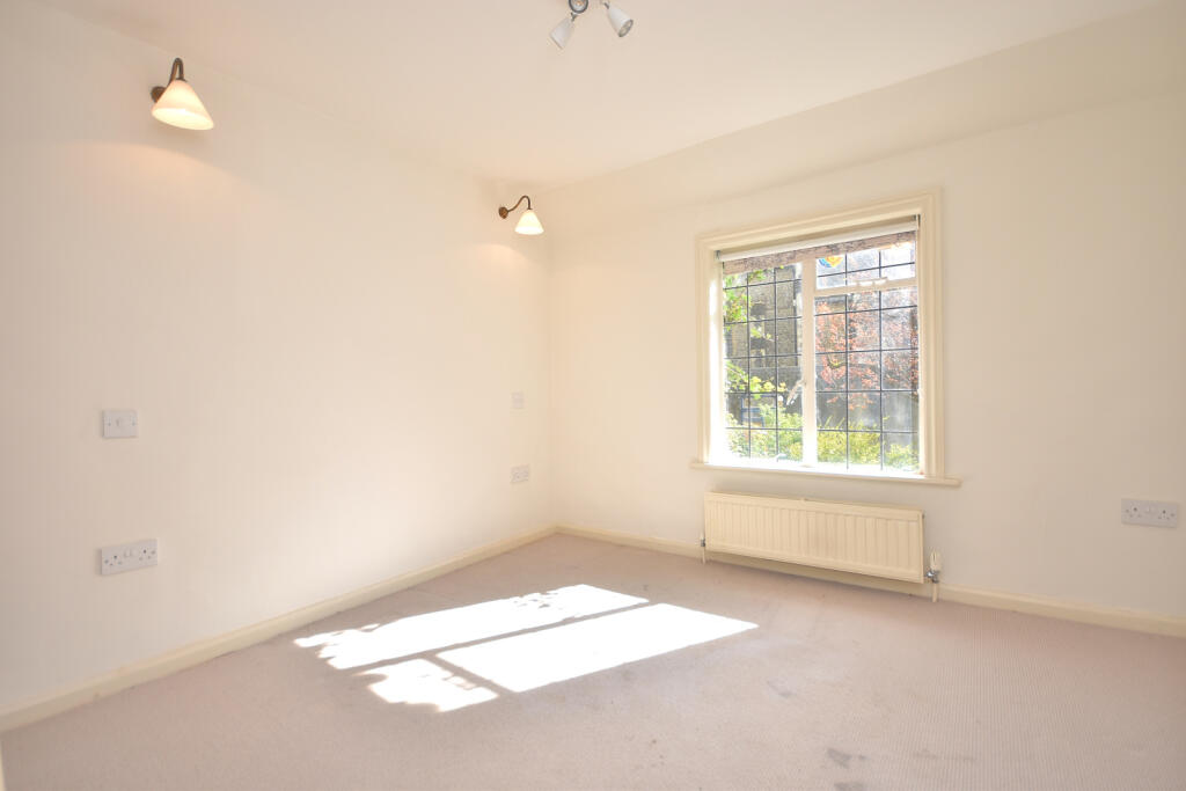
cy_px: 396
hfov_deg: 100.4
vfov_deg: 77.3
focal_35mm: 15
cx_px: 593
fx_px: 494
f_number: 4.5
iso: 100
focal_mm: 10
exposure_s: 1/160
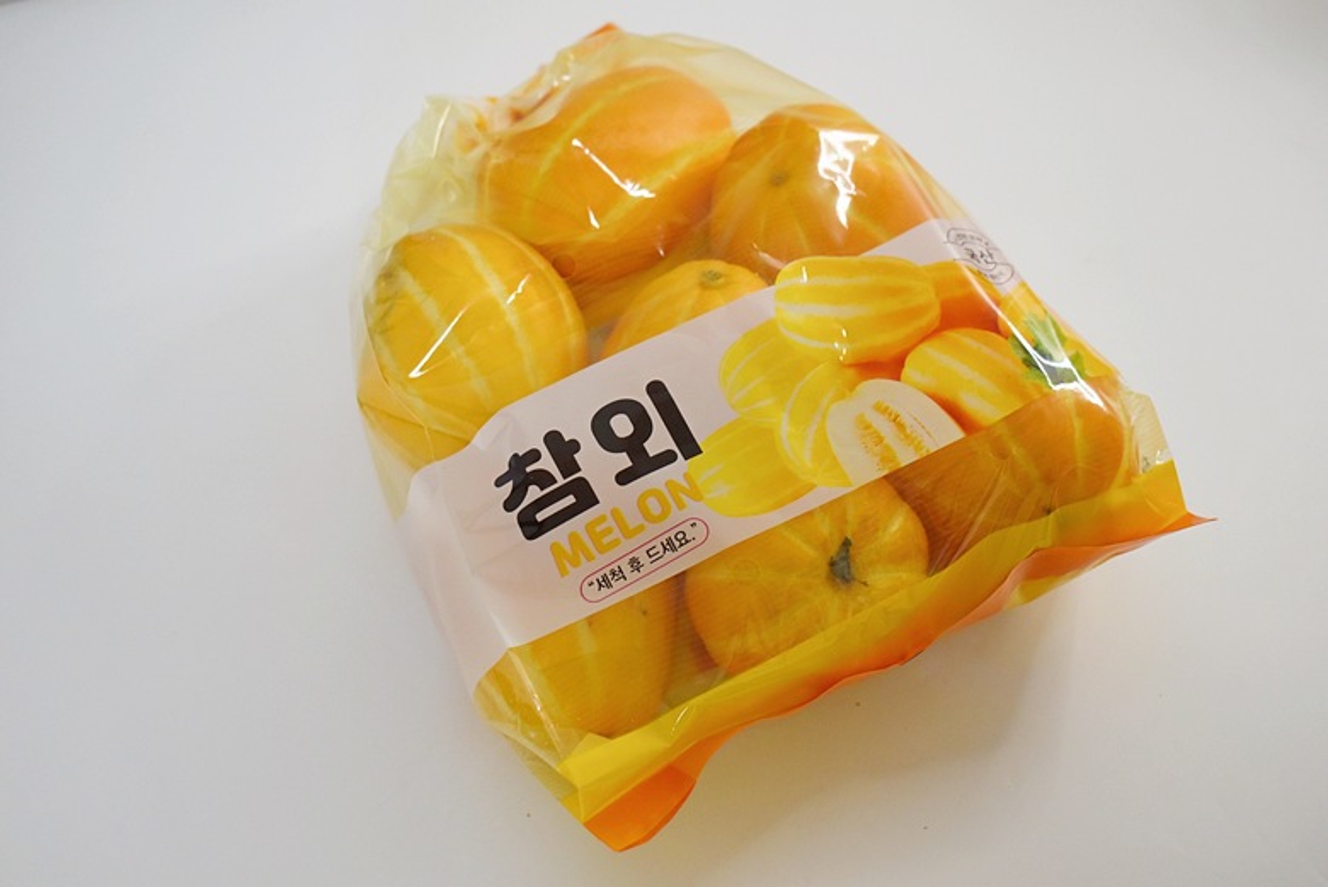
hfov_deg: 42.3
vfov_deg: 29.0
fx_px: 1716
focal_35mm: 46
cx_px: 664
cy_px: 444
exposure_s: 1/160
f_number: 4.2
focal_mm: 31
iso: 800
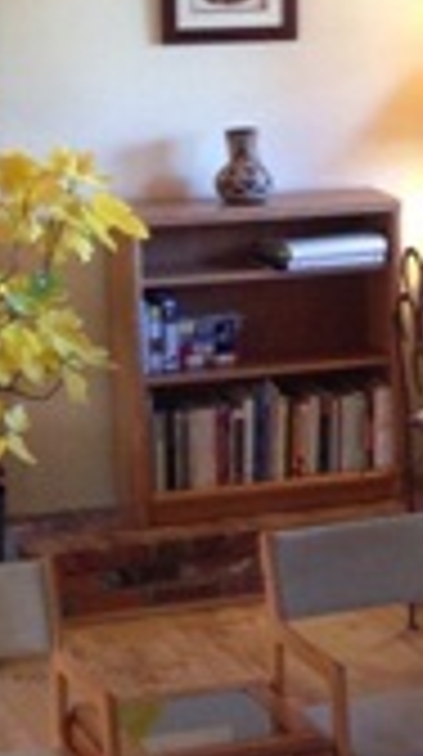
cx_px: 536
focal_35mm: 137
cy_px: 490
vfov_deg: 15.7
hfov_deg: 8.7
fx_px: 2743
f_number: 2.4
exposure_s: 1/20
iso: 160
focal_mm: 4.13
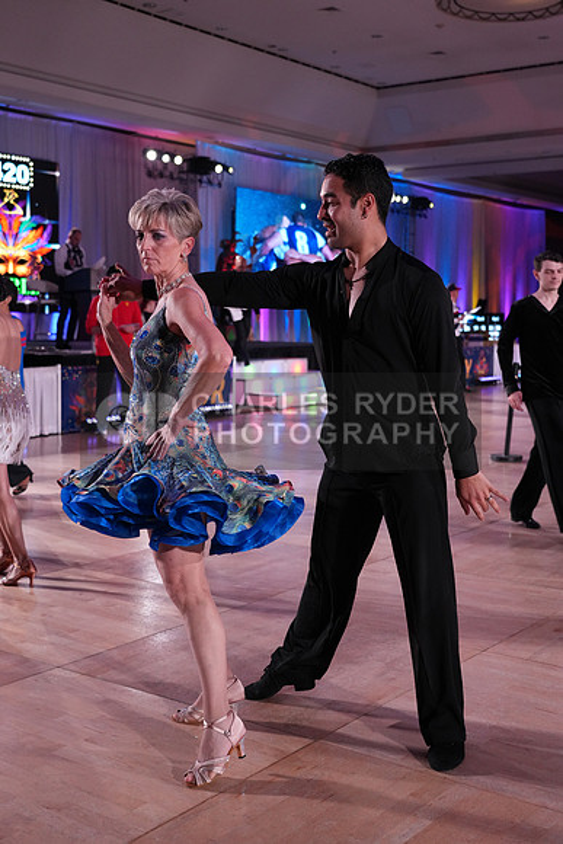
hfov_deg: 31.2
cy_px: 422
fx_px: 1008
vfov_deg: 45.4
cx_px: 282
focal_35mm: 43
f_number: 4
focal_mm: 43
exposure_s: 1/500
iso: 2500
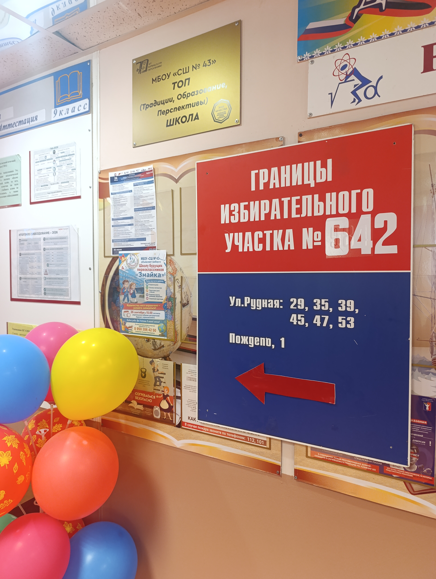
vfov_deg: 73.8
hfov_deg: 59.0
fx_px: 385
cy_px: 290
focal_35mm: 23
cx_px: 218
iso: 1000
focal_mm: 6.14
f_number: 1.6
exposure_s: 1/50
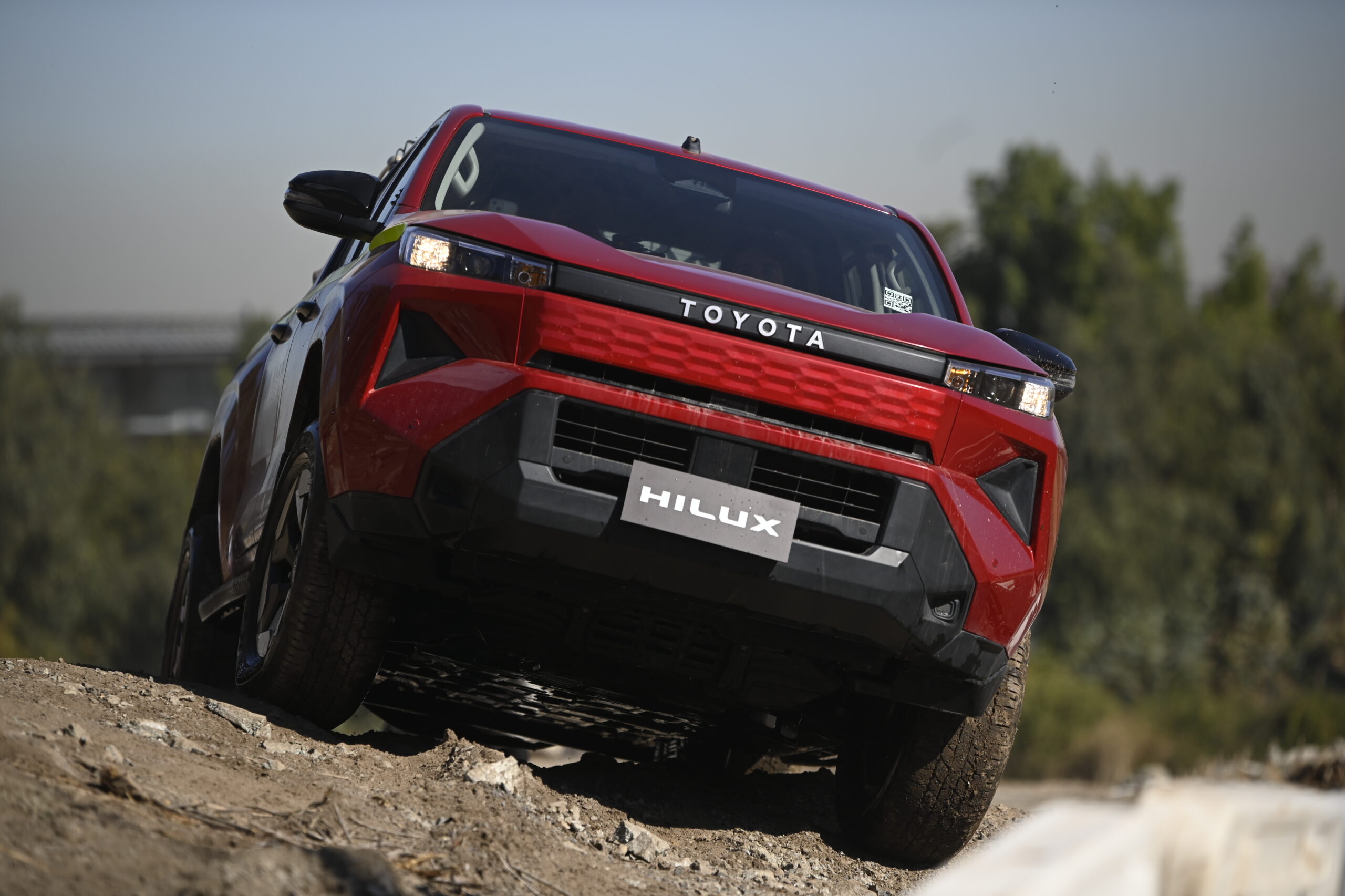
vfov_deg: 6.9
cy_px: 448
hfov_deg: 10.3
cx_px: 672
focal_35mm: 200
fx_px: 7469
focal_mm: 200
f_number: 3.2
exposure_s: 1/3200
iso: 200
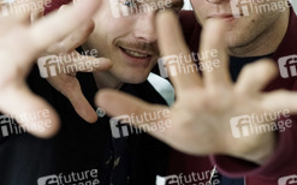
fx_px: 752
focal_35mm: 93
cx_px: 157
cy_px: 34
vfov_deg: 13.9
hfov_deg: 22.3
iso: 3200
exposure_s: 1/250
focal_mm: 50
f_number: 3.5
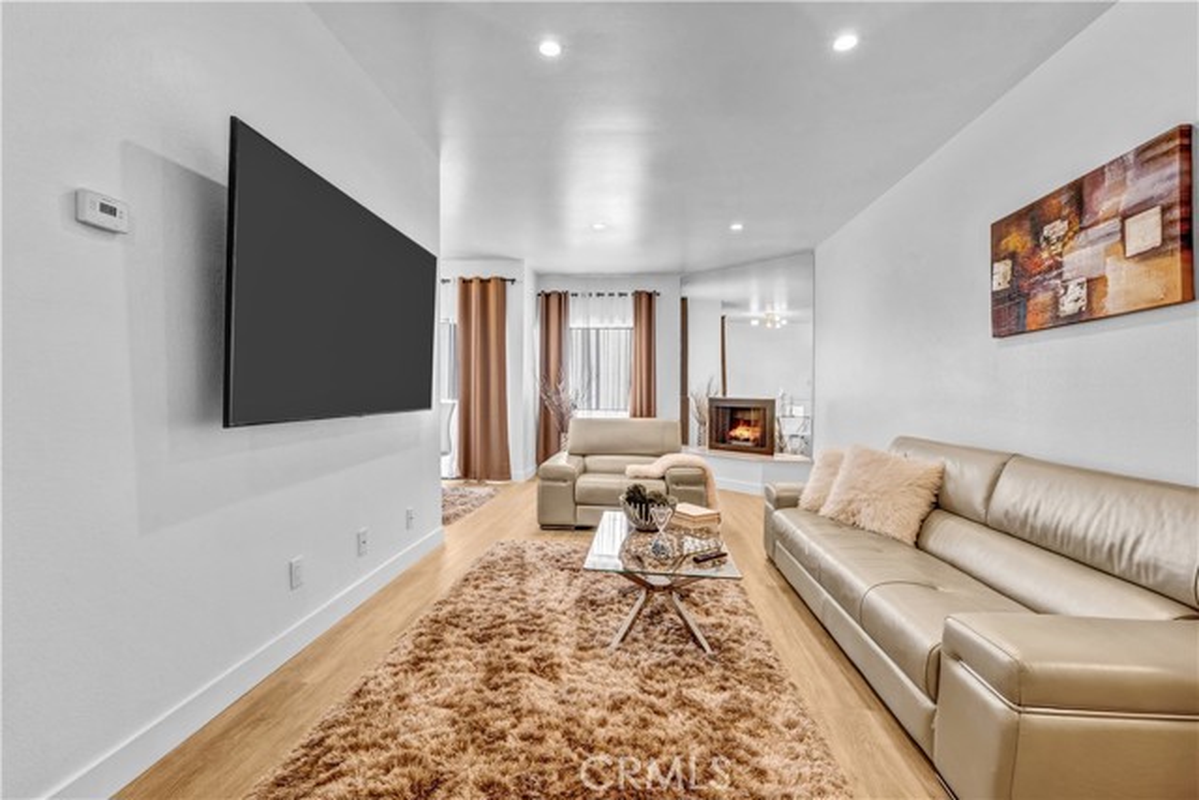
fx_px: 525
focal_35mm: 16
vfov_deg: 74.6
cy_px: 400
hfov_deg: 97.6
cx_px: 600
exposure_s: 1/60
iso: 640
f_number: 8
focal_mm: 10.5
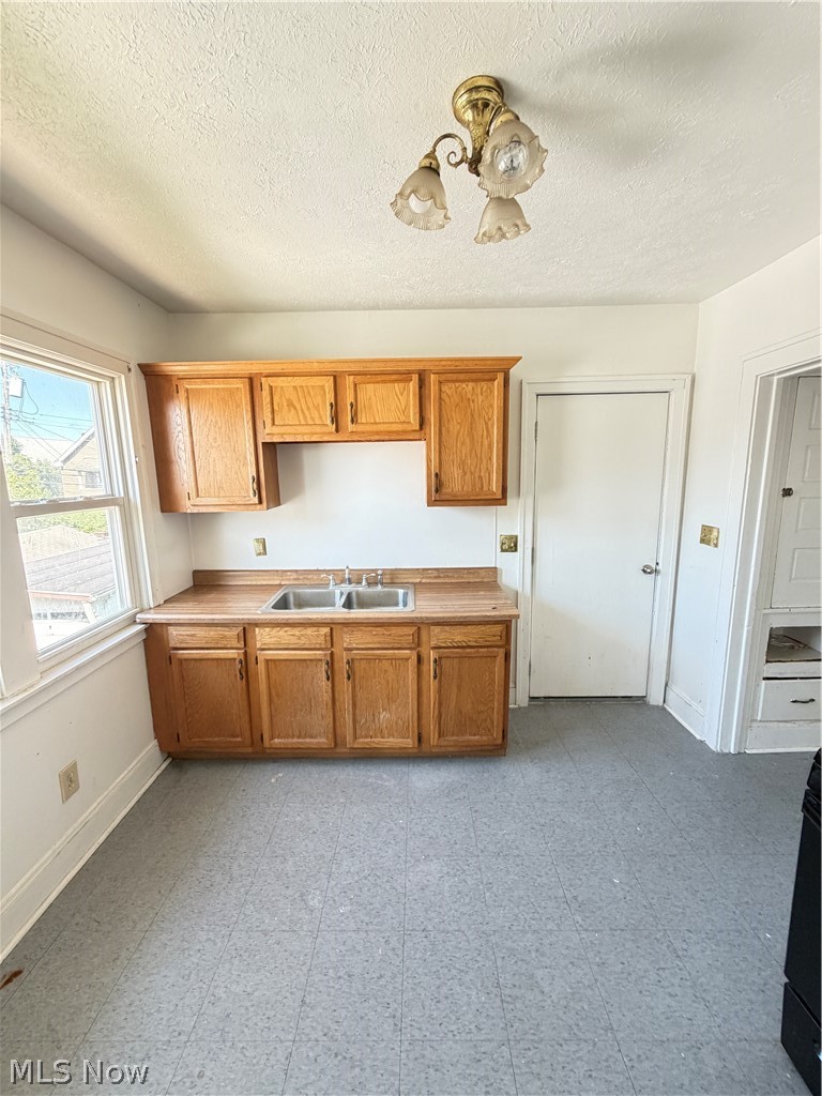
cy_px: 548
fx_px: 443
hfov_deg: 85.7
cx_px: 411
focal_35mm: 14
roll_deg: +1.1
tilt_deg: -9.9
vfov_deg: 102.1
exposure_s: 1/73
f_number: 2.2
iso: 320
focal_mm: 2.22
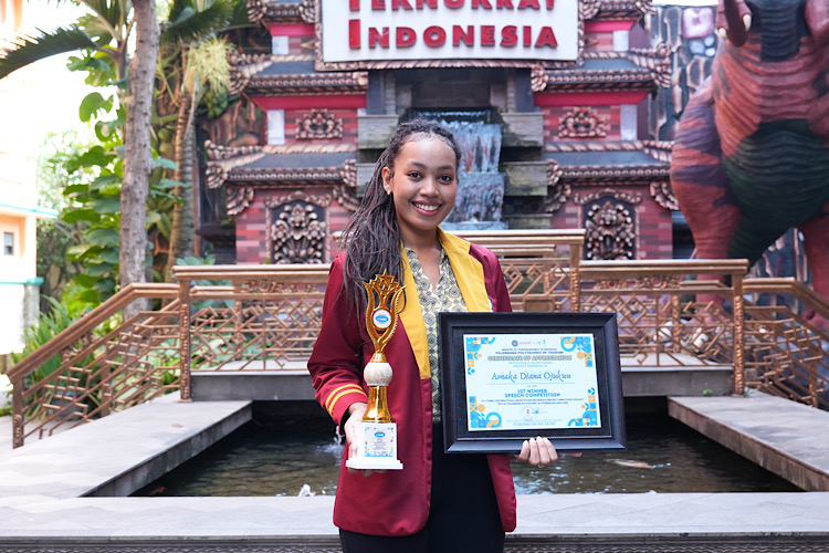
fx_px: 1197
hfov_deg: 38.2
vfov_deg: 26.0
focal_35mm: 52
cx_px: 414
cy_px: 276
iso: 400
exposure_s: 1/100
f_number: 4.5
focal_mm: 35
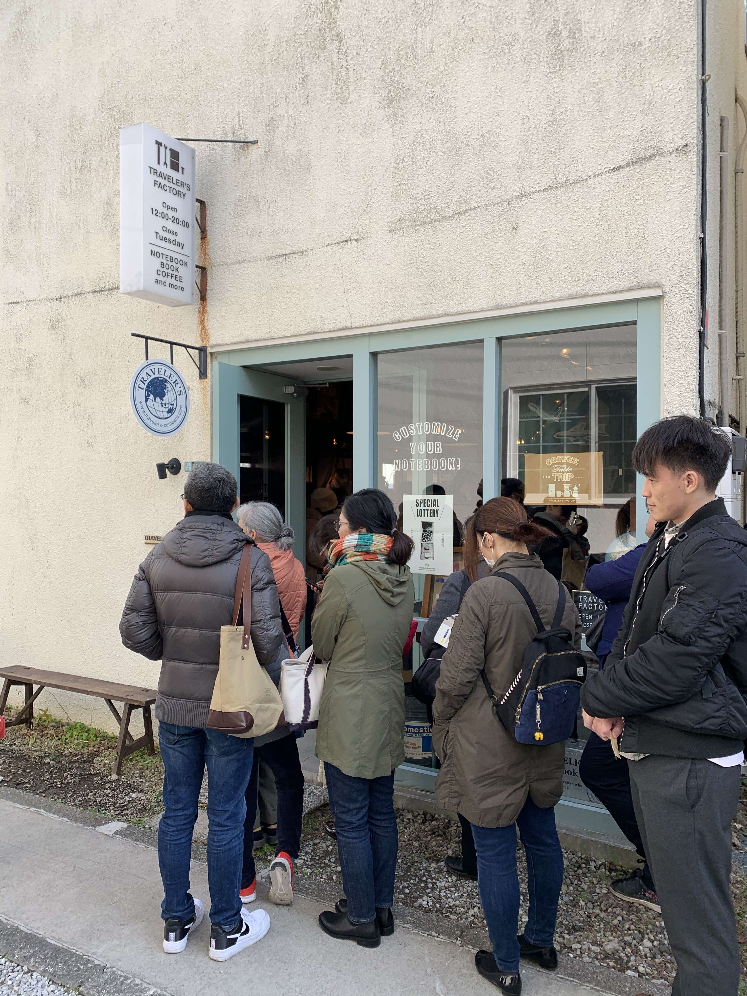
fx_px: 748
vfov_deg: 67.3
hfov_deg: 53.1
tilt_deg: -0.2
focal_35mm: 26
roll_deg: -0.7
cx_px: 374
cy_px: 498
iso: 25
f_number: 1.8
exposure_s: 1/651
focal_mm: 4.25
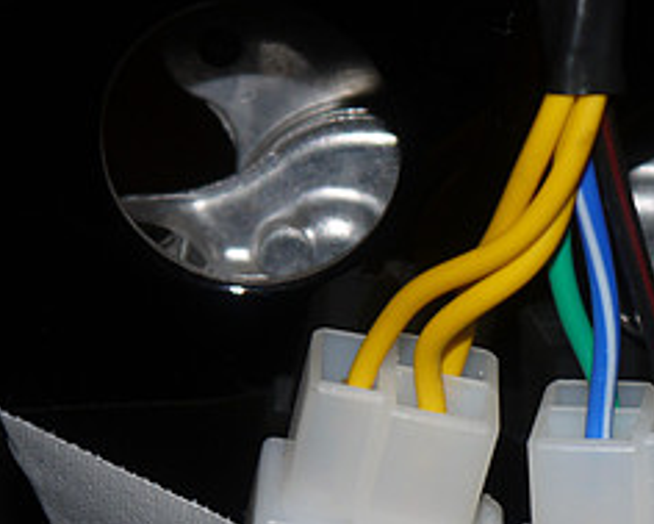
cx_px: 757
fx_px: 3059
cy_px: 376
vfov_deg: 9.8
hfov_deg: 12.0
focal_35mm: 158
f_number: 5.2
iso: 160
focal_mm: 33
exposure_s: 1/60
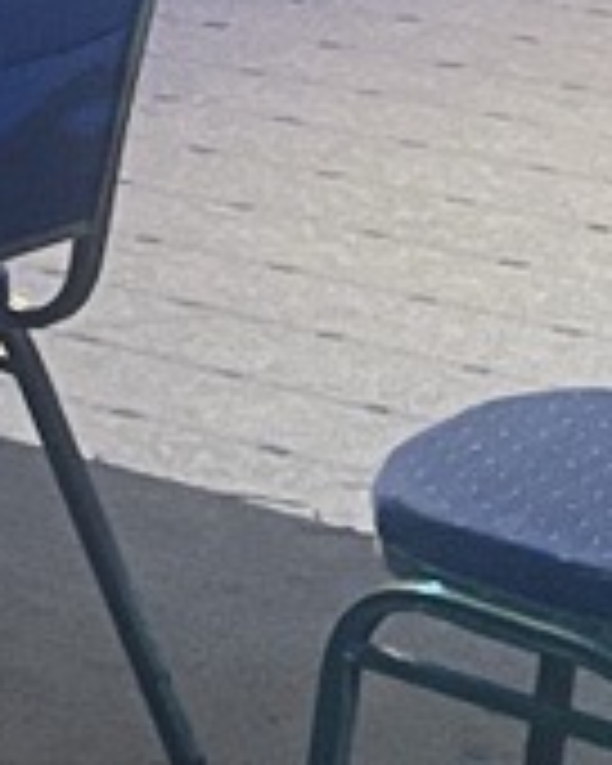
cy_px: -1557
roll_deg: +4.4
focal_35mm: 215
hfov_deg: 6.5
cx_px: -1251
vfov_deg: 7.8
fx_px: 4868
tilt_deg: +6.1
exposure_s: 1/60
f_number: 1.6
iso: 400
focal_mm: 4.2
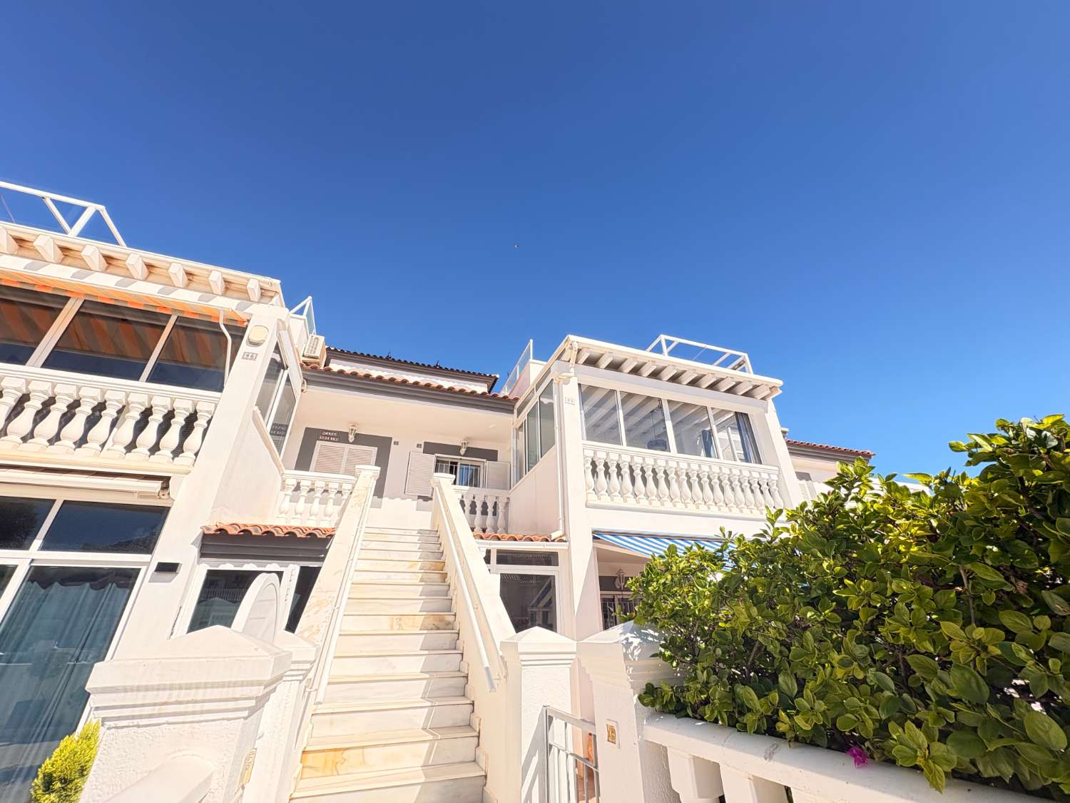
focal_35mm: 14
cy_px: 402
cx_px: 535
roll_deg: +0.7
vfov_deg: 85.7
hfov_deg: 102.1
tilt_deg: +31.0
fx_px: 433
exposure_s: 1/1078
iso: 64
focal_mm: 2.22
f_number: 2.2
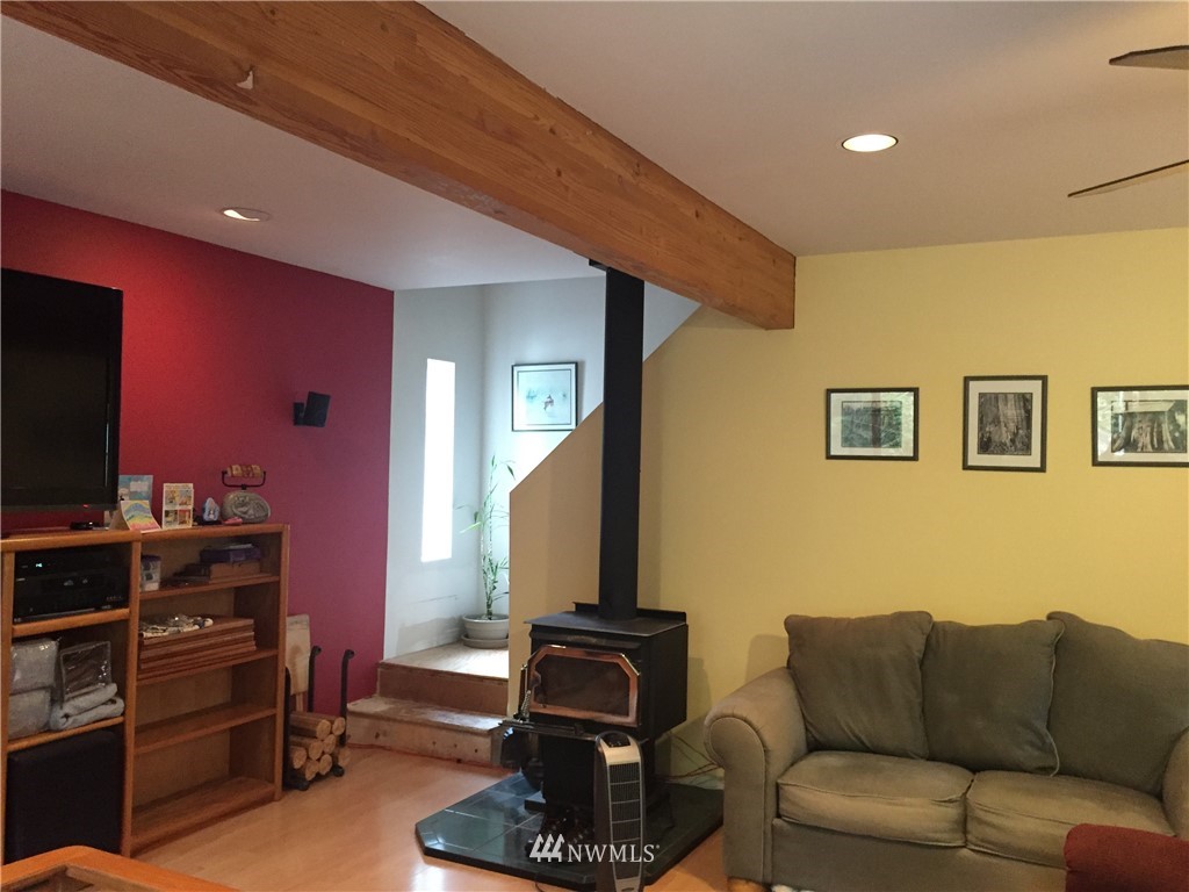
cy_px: 446
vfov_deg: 48.2
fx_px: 996
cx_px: 594
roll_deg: -1.8
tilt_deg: -0.8
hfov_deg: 61.7
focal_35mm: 29
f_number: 2.2
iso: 320
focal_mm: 4.15
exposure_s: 1/30
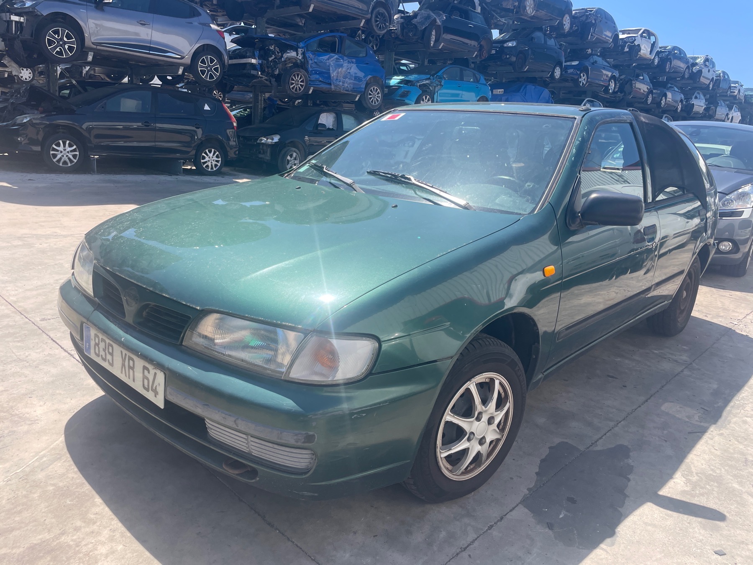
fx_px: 566
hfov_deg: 67.3
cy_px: 282
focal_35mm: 26
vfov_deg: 53.1
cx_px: 376
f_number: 1.6
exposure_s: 1/1949
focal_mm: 4.2
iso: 32
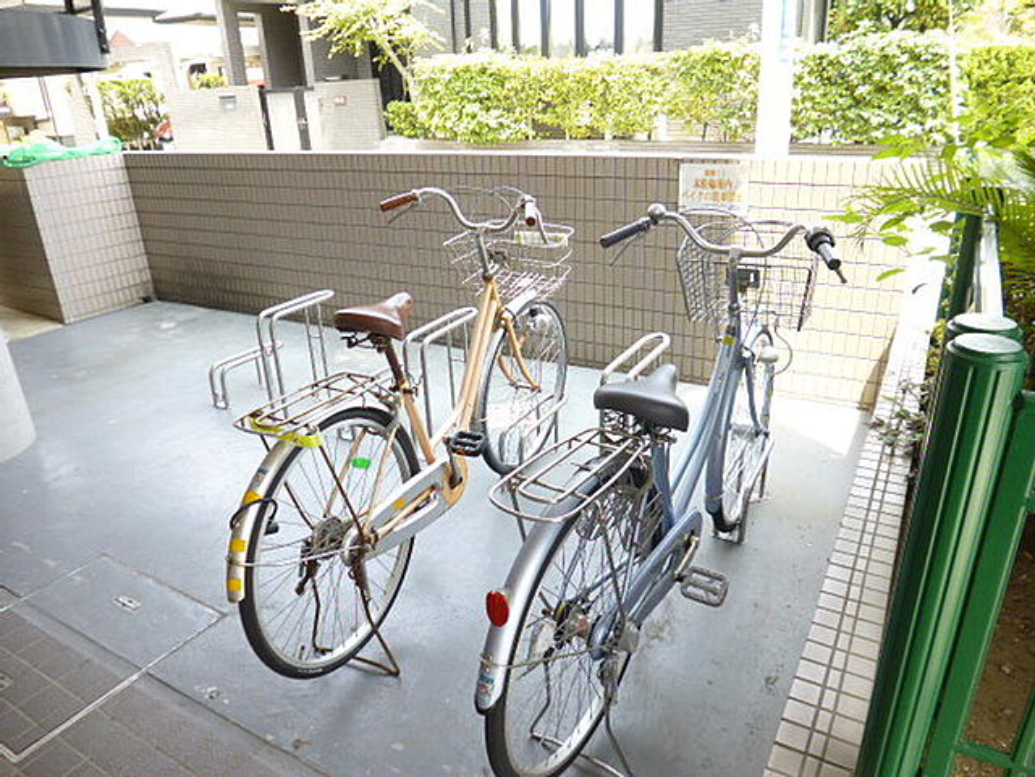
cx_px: 518
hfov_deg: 71.6
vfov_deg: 56.8
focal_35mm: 24
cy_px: 388
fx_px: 718
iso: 100
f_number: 2.8
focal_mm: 4.3
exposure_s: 1/80
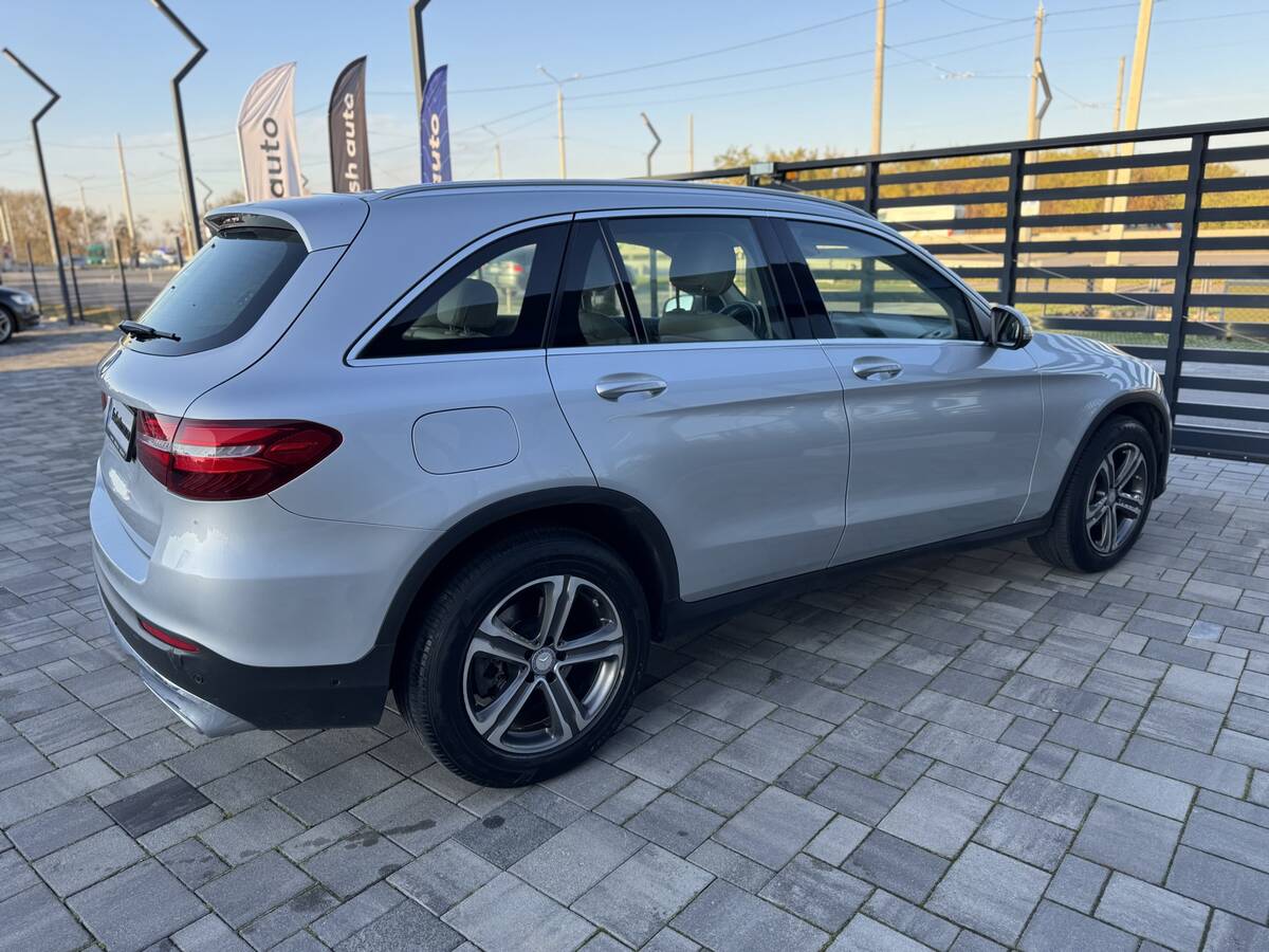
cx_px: 634
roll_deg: +1.4
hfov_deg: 71.6
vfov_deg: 56.8
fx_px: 880
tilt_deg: -14.4
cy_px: 476
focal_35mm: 24
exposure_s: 1/527
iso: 80
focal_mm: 6.76
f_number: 1.78
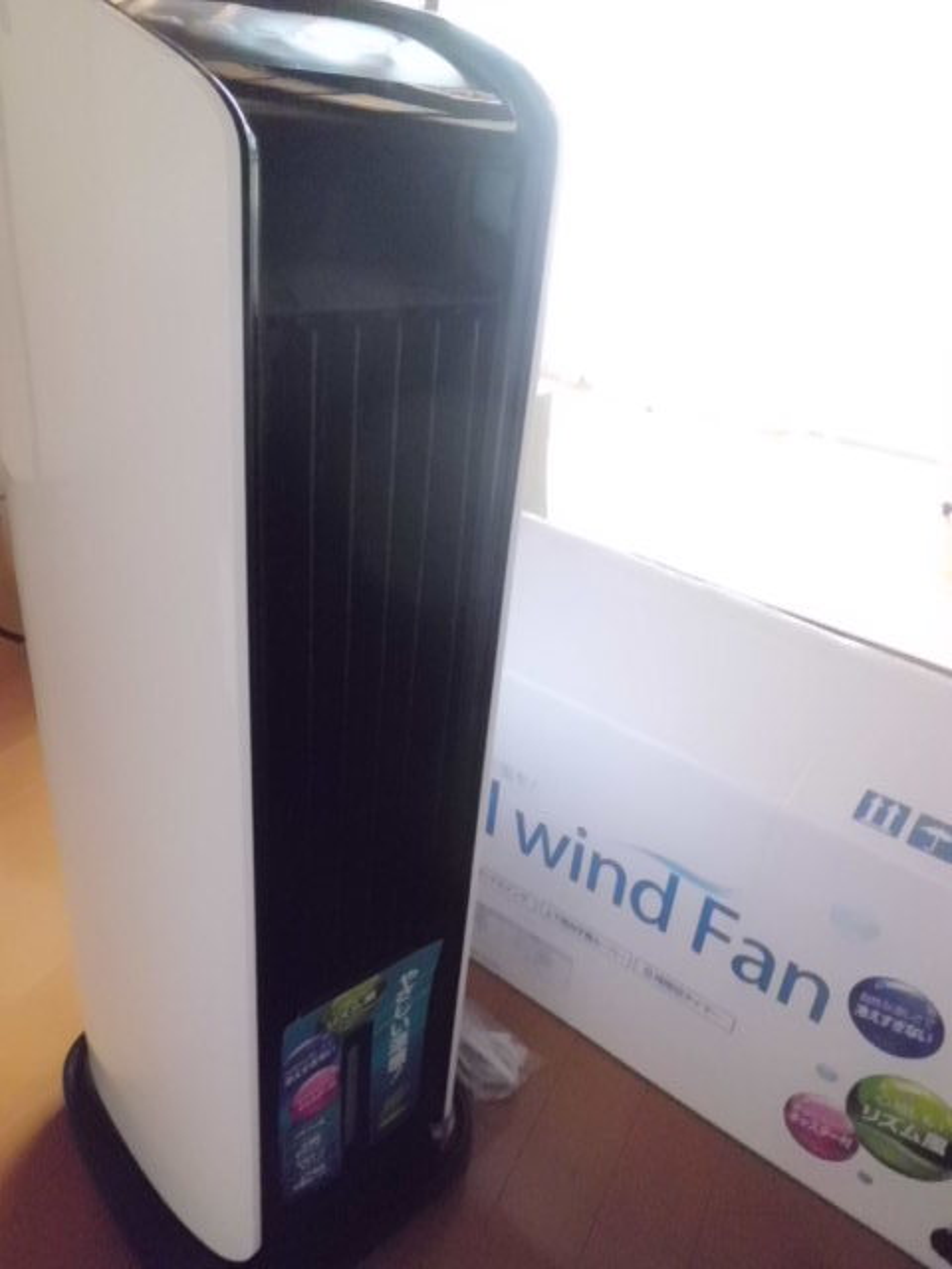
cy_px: 634
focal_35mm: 26
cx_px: 476
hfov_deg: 53.1
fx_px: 953
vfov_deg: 67.3
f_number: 2.8
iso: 800
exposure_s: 1/40
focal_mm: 4.7
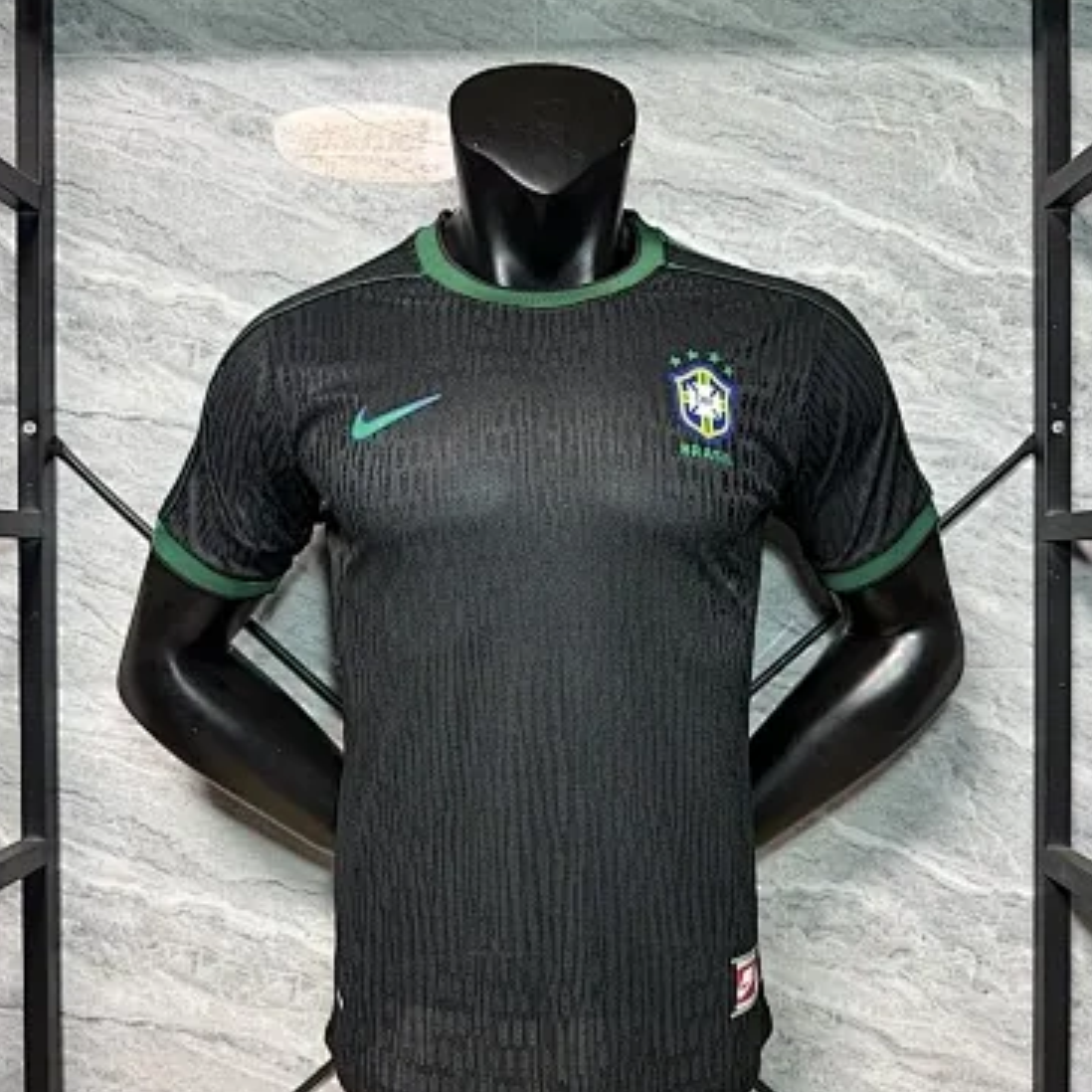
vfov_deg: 55.6
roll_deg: -0.2
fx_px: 1035
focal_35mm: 29
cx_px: 545
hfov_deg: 55.6
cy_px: 582
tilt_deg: -0.5
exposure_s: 1/50
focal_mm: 6.76
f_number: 1.78
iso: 250
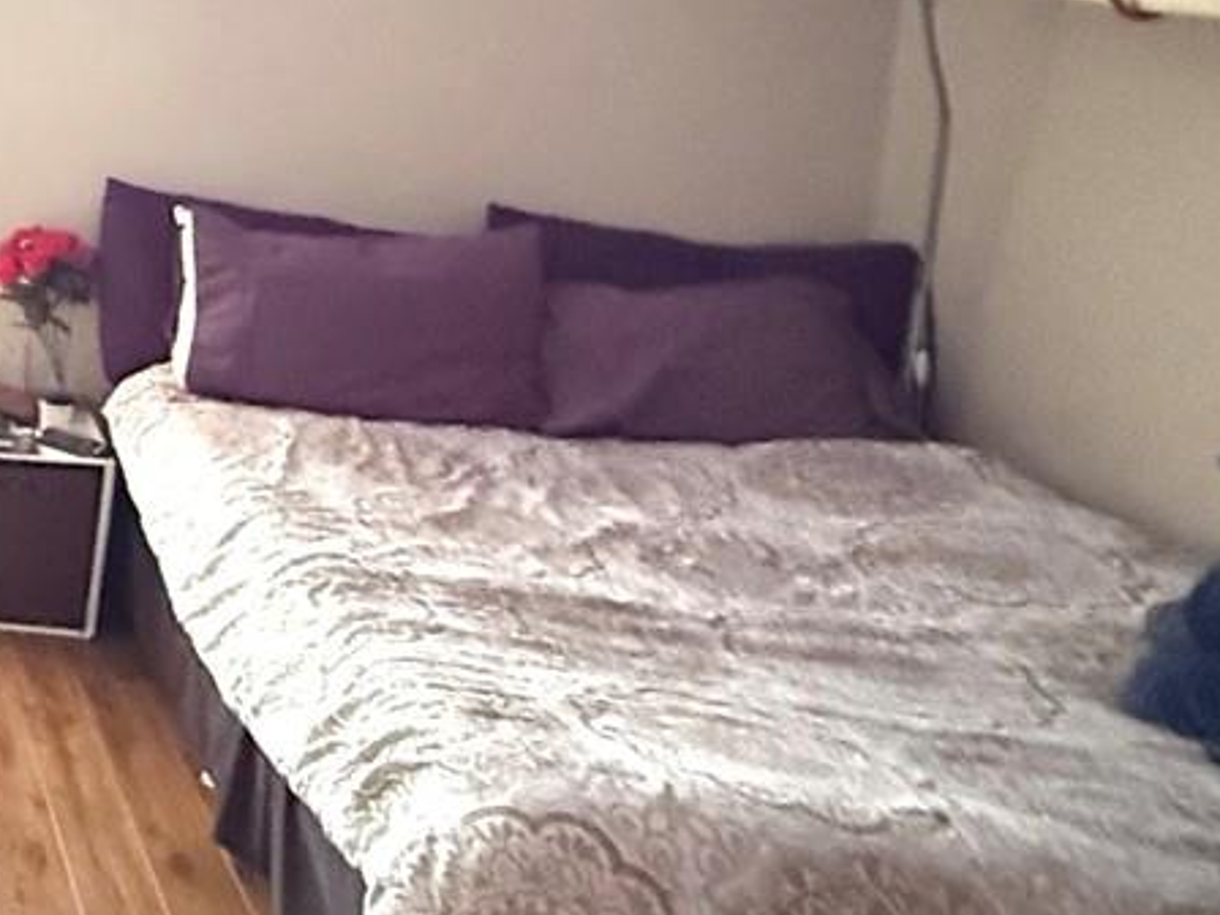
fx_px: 1762
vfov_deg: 28.2
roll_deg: -2.3
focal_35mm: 50
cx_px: -455
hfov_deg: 29.1
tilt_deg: -6.1
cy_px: 131
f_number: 2.2
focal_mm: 2.22
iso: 1600
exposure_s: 1/40
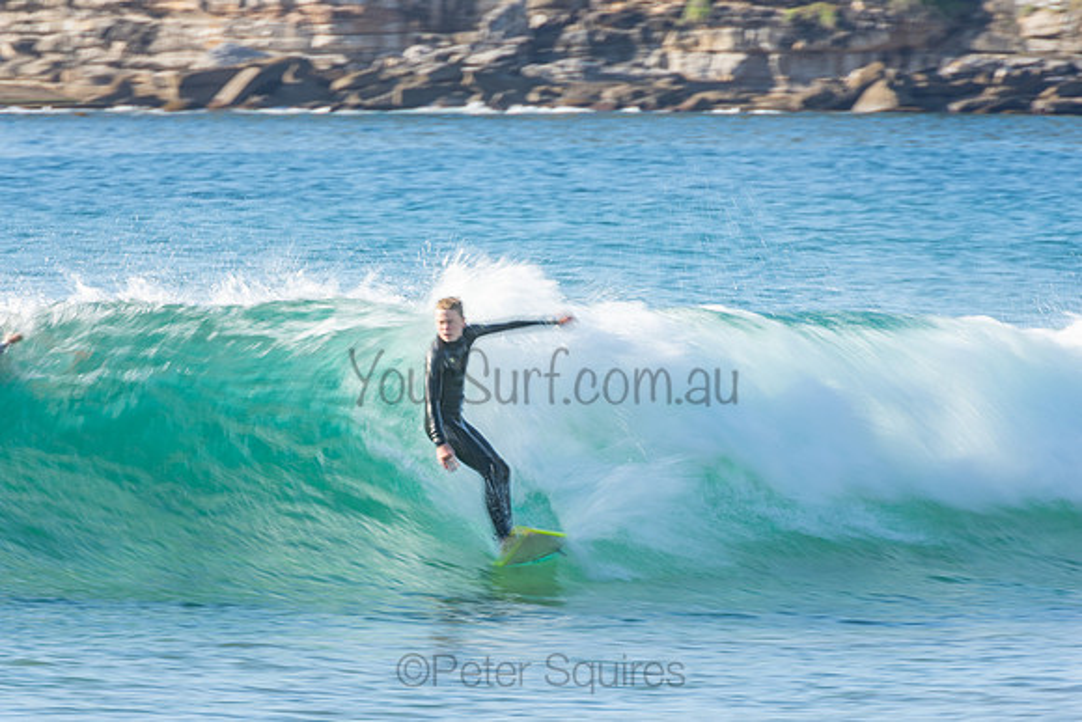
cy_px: 361
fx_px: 18037
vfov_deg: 2.3
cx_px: 541
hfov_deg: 3.4
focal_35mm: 600
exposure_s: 1/30
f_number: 18
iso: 100
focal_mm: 400
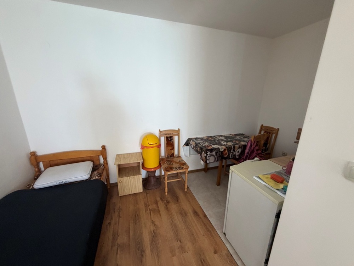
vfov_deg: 85.7
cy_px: 133
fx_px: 143
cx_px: 177
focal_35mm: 14
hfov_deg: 102.1
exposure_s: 1/121
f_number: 2.2
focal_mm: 2.22
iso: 320
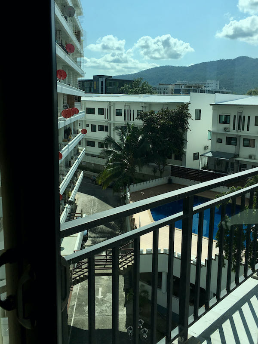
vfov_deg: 61.7
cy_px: 172
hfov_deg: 48.2
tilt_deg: -8.8
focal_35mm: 29
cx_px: 129
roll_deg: -1.2
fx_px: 288
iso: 25
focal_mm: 4.15
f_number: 2.2
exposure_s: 1/2079
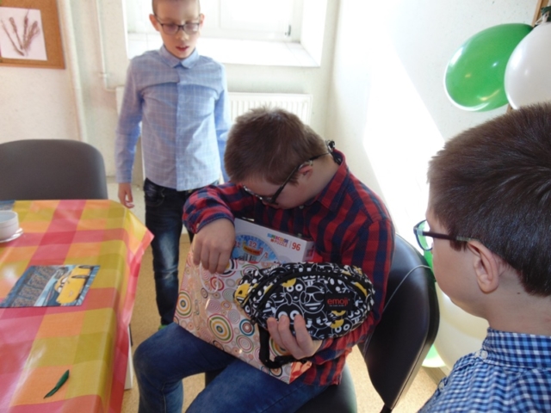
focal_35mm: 25
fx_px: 398
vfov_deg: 54.9
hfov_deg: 69.4
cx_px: 276
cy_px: 206
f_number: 3
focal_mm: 4.5
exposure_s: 1/30
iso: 100
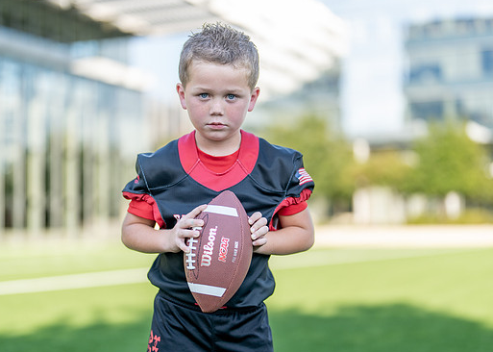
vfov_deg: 21.6
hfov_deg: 29.9
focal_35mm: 66
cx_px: 249
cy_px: 185
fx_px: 924
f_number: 1.2
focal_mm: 50
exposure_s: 1/2000
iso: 100
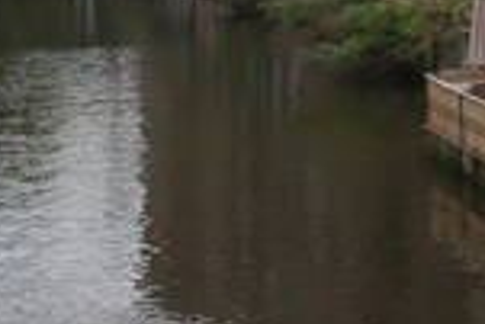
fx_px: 1470
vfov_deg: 12.1
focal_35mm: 109
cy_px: -149
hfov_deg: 18.6
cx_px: 366
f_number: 10
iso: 100
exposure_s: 1/100
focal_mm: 22
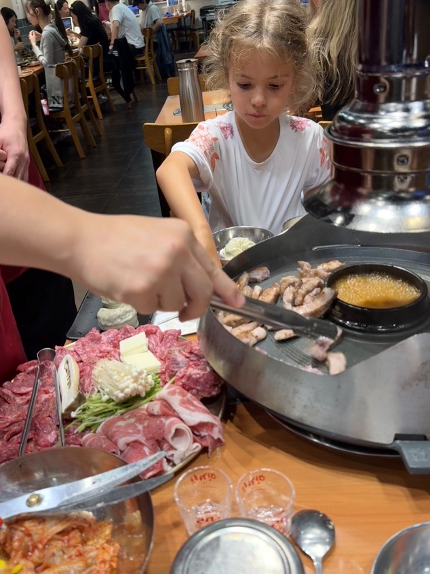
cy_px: 308
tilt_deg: -30.6
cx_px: 201
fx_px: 464
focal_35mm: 28
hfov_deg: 49.7
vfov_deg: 63.4
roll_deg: +7.0
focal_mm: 6.76
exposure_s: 1/135
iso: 100
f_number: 1.78
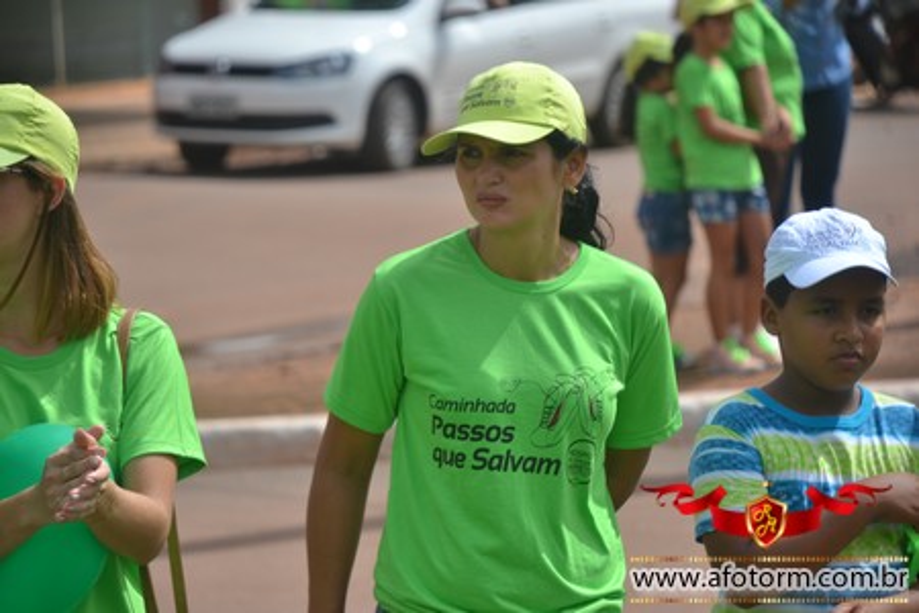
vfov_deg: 6.8
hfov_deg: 10.2
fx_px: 5169
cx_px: 460
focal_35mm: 202
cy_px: 306
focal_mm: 135
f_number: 6.3
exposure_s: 1/640
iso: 100
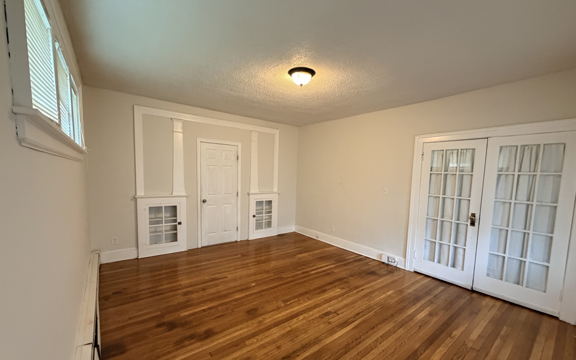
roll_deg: -1.4
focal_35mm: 15
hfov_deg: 101.5
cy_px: 194
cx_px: 291
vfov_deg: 74.7
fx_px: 235
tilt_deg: -4.9
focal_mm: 2.22
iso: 640
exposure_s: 1/60
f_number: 2.2
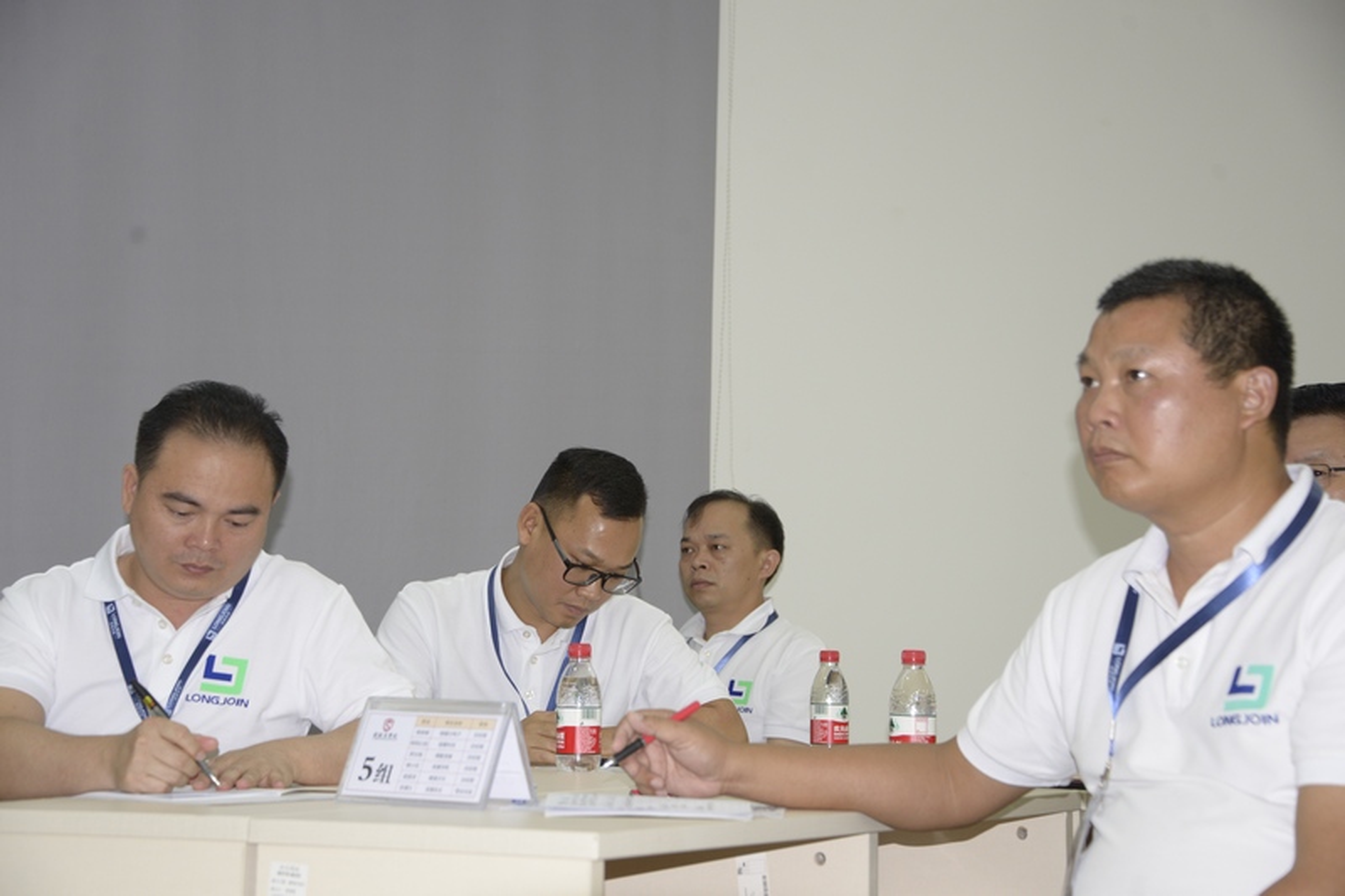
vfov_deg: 20.0
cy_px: 448
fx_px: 2540
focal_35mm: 68
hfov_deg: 29.7
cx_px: 672
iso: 800
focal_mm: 68
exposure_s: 1/80
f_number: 4.8
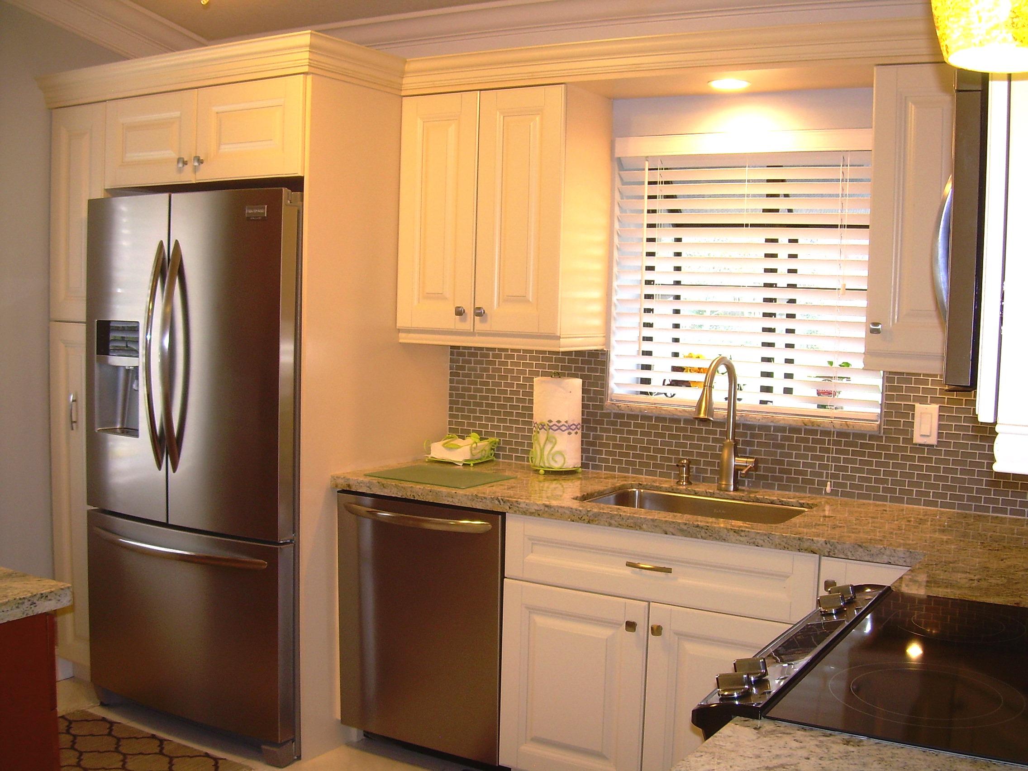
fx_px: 1128
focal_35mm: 38
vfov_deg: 37.7
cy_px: 386
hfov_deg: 49.0
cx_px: 514
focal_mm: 6.3
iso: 50
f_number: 2.8
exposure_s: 1/30
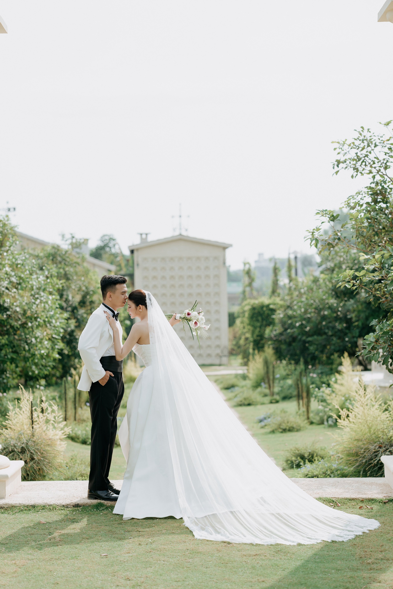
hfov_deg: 16.1
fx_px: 1392
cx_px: 196
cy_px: 294
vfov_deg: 23.9
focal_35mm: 85
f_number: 2.5
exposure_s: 1/1000
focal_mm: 85
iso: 100
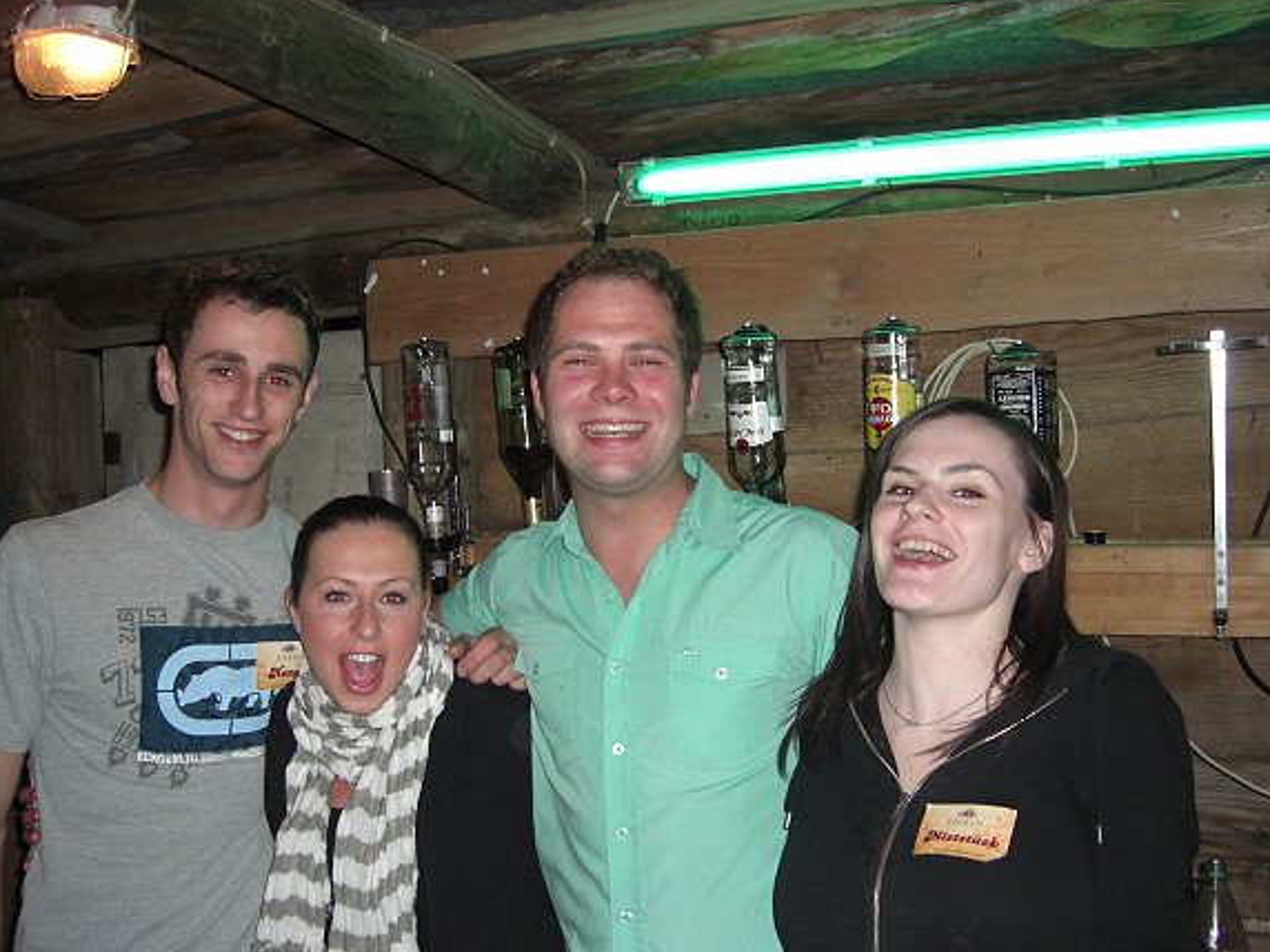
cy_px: 495
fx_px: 1468
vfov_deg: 36.0
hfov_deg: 46.8
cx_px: 606
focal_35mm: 40
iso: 200
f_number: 2.8
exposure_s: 1/60
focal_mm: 7.9
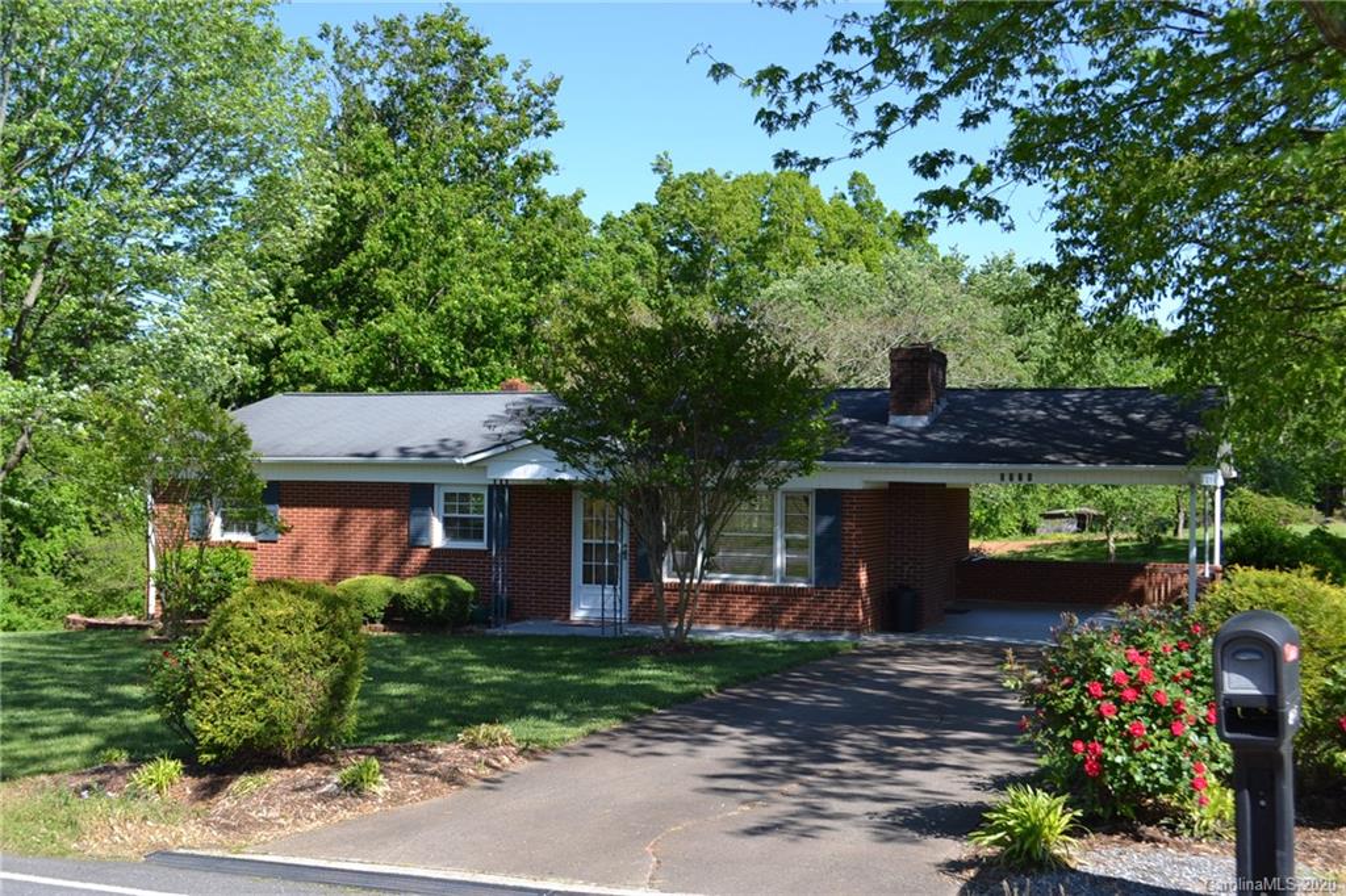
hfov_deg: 49.6
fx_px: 1458
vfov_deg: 34.2
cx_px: 673
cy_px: 448
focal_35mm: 39
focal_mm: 26
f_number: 6.3
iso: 100
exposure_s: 1/160
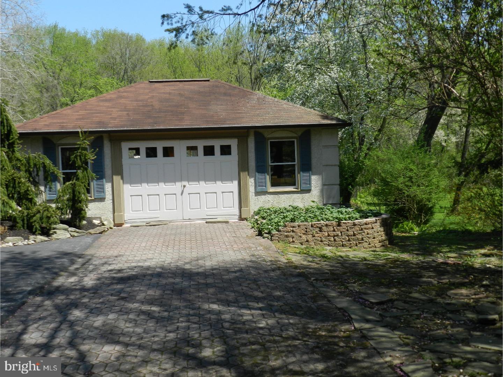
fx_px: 552
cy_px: 188
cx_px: 252
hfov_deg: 49.0
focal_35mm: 38
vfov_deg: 37.7
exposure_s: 1/800
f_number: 4
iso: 160
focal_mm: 6.7
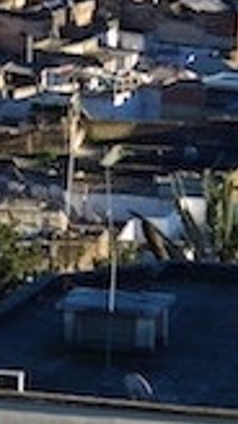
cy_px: -167
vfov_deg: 5.2
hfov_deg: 2.9
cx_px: -404
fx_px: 4621
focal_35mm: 411
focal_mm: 92
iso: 100
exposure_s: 1/160
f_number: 9
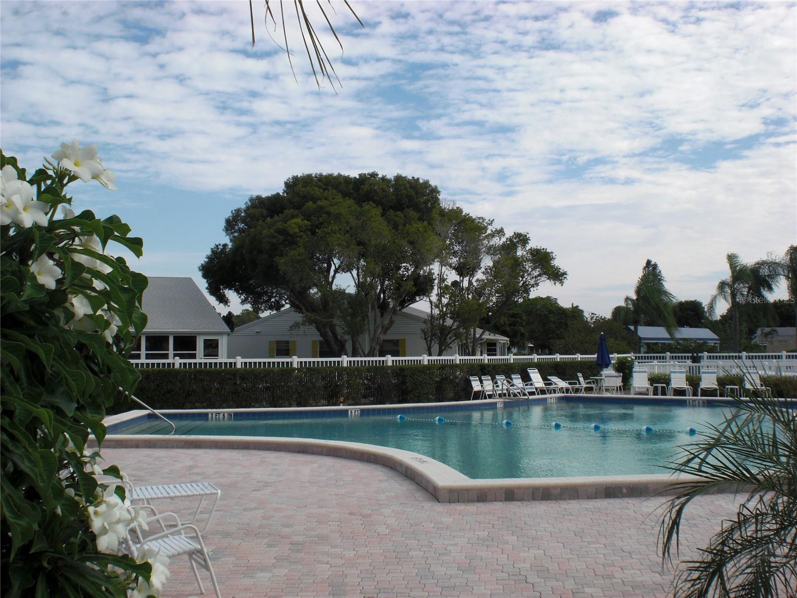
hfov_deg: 49.0
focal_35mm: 38
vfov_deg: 37.7
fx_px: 875
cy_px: 299
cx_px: 398
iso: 64
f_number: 5.6
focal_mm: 6.3
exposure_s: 1/400
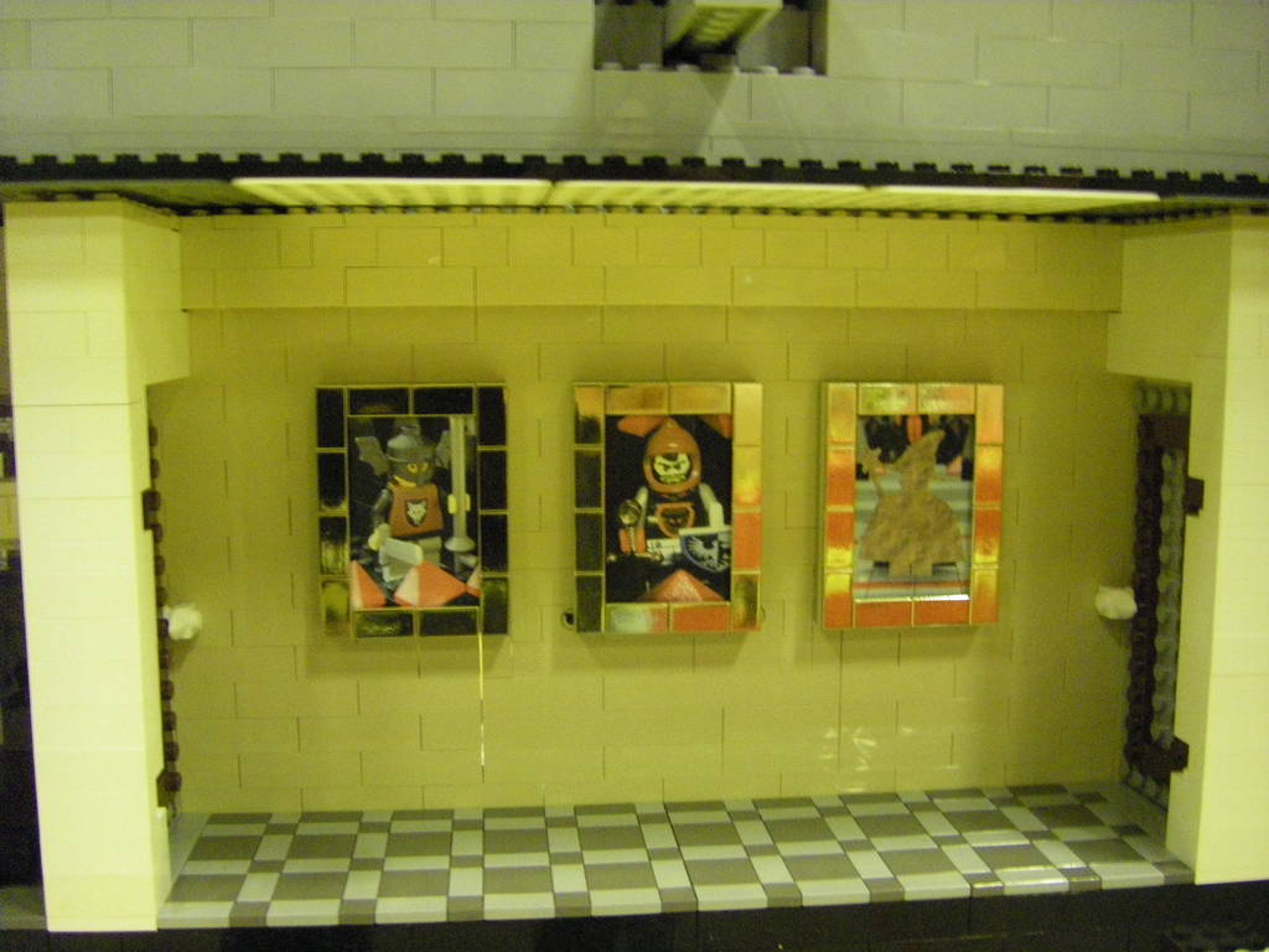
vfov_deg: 37.7
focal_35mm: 38
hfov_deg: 49.0
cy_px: 476
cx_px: 634
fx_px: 1393
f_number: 3.5
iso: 800
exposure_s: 1/13
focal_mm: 6.3
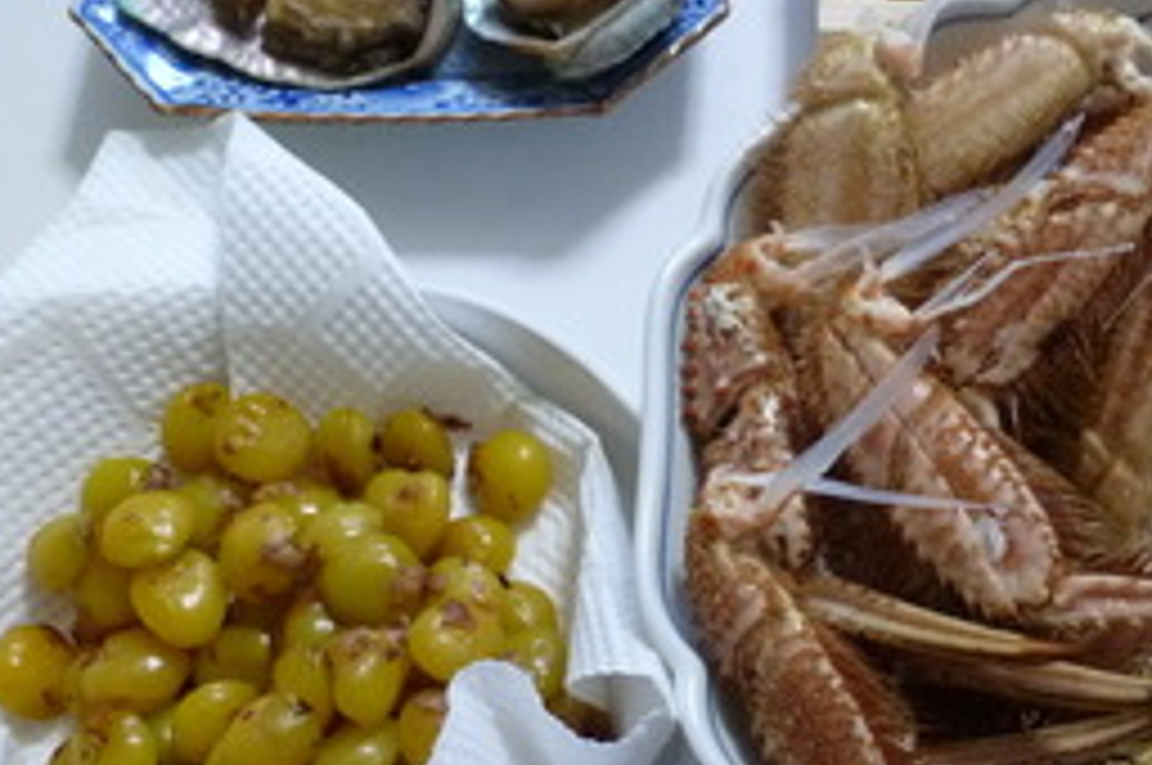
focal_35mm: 41
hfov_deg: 46.4
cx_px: 806
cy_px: 448
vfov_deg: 32.5
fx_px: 1310
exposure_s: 1/25
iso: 400
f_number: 3.3
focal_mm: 4.3
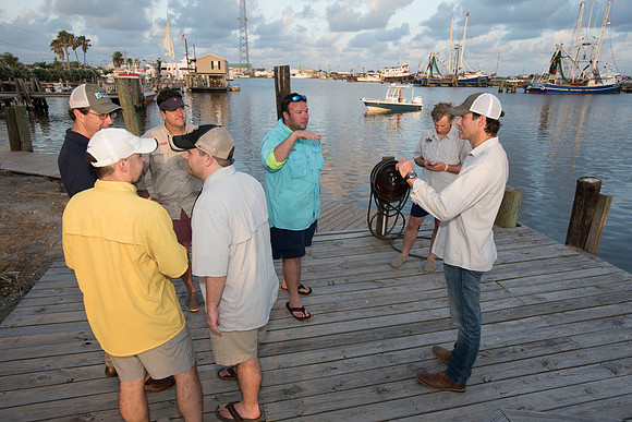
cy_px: 211
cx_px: 316
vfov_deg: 53.2
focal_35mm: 24
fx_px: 421
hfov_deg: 73.7
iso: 250
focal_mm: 24
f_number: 5
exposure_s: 1/200
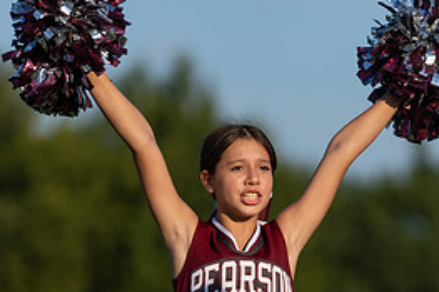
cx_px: 260
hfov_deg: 4.9
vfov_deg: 3.3
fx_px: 5143
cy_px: 279
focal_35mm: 422
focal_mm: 191
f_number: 2.8
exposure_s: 1/2000
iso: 100
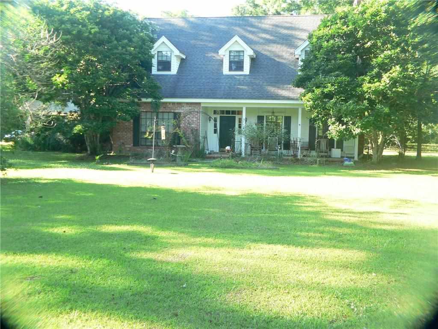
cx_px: 219
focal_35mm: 58
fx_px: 734
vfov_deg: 25.2
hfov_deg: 33.2
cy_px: 164
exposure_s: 1/50
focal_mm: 9.7
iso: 80
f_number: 2.8
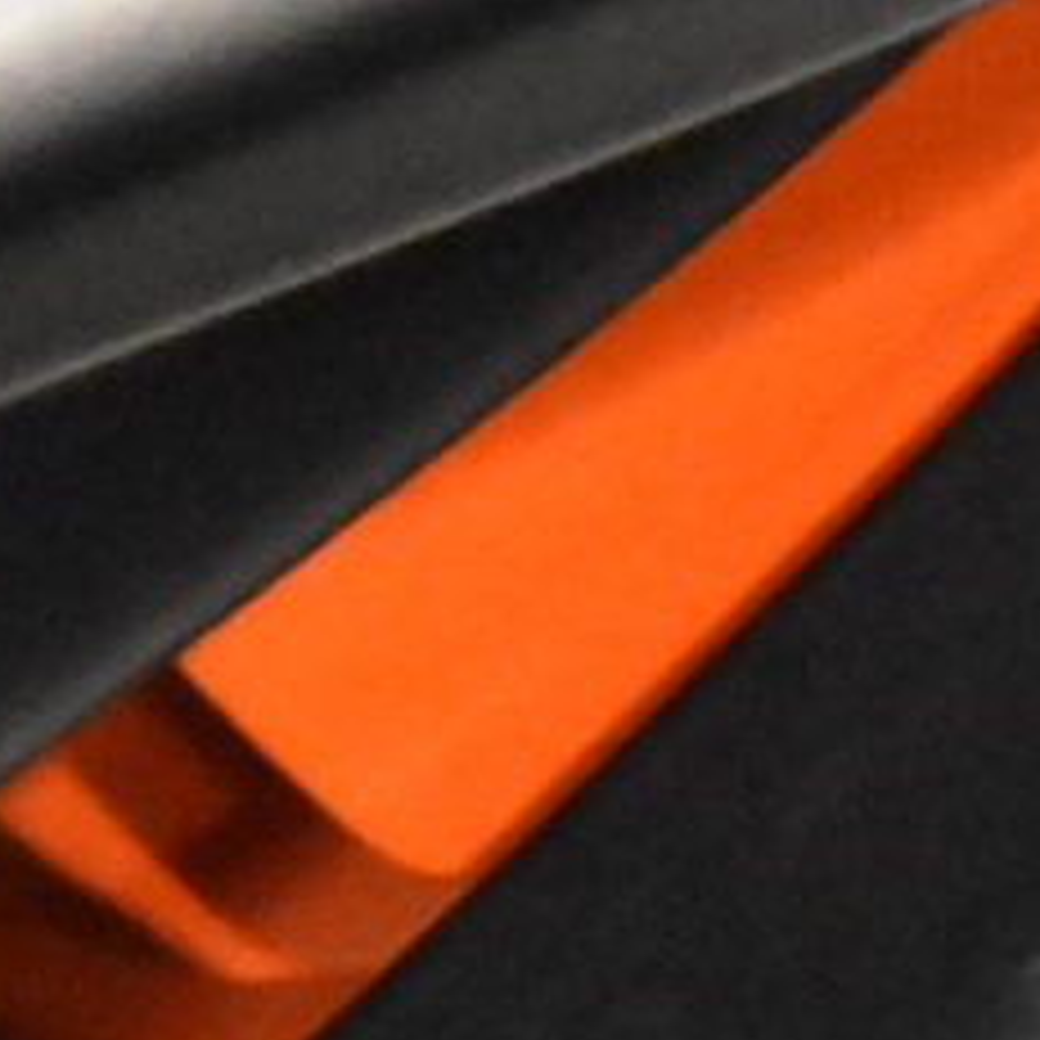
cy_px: -1916
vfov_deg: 2.2
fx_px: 26435
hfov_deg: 2.3
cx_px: 657
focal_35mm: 778
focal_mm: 55
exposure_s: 1/40
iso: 6400
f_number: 8
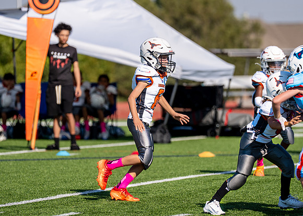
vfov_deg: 4.2
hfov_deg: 5.9
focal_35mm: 341
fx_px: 2934
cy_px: 107
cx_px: 140
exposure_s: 1/2500
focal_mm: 200
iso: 100
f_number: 2.8
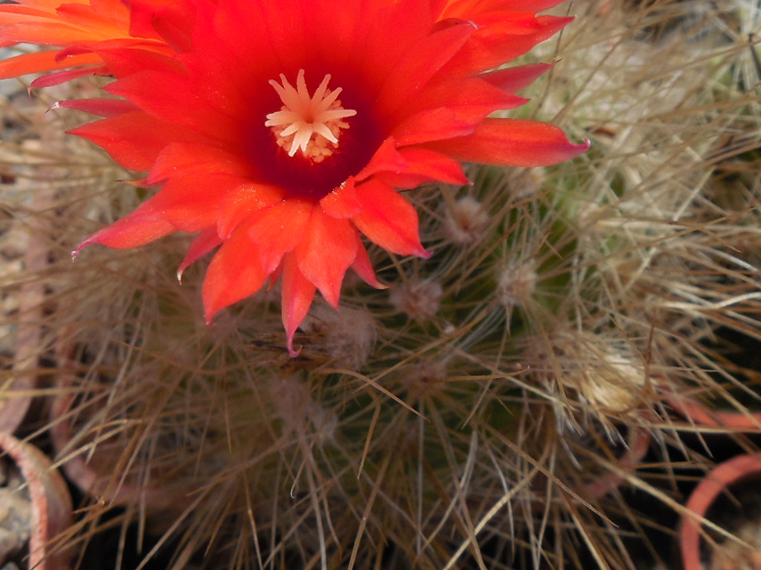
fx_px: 1275
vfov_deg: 24.7
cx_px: 266
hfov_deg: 33.0
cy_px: 89
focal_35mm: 58
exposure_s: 1/640
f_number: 3.6
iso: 125
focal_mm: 5.6
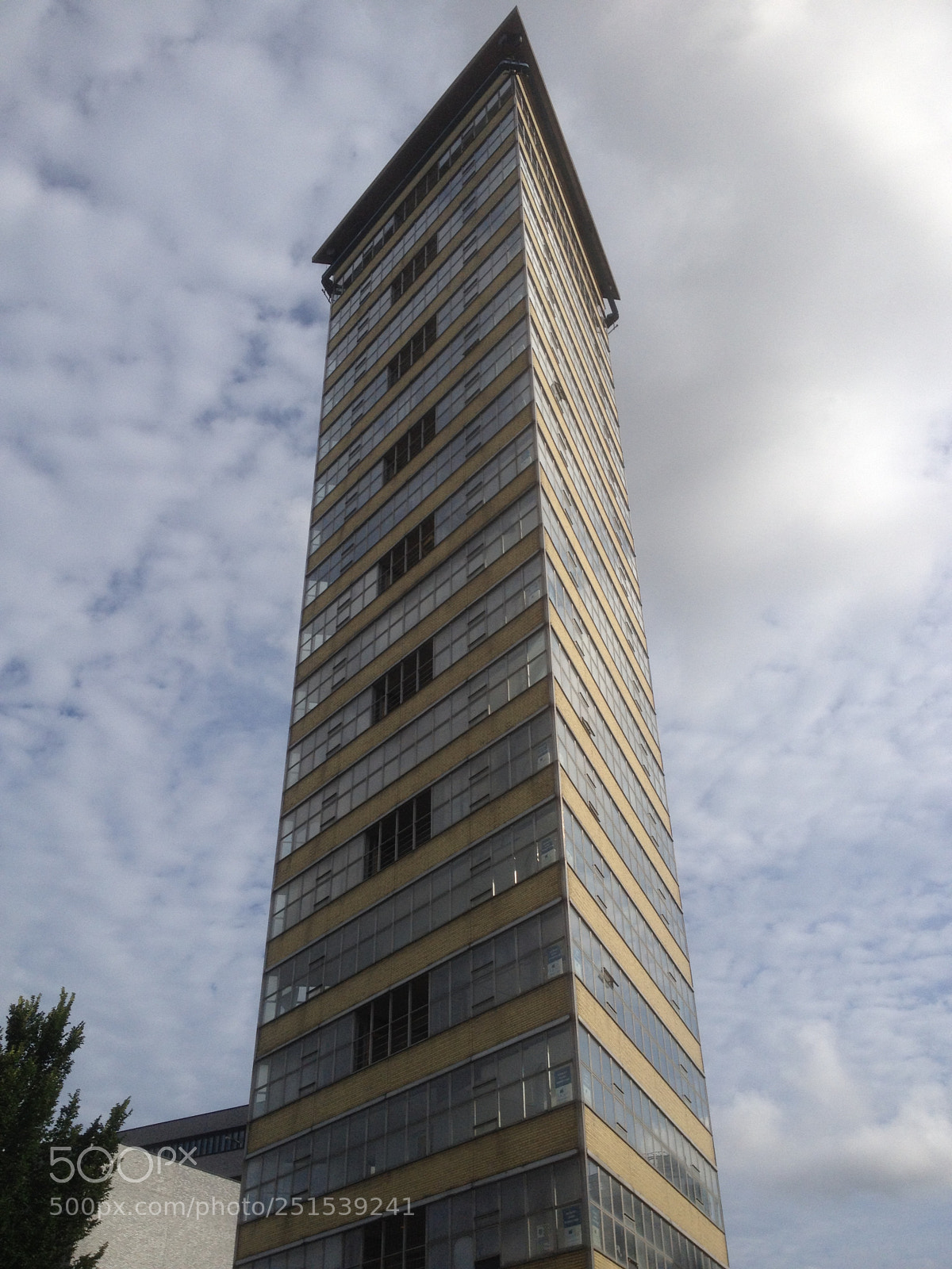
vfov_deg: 52.6
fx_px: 1283
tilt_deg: +38.1
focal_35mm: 35
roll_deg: +1.2
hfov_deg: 40.7
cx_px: 476
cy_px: 634
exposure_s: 1/3247
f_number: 2.4
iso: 50
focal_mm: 4.28
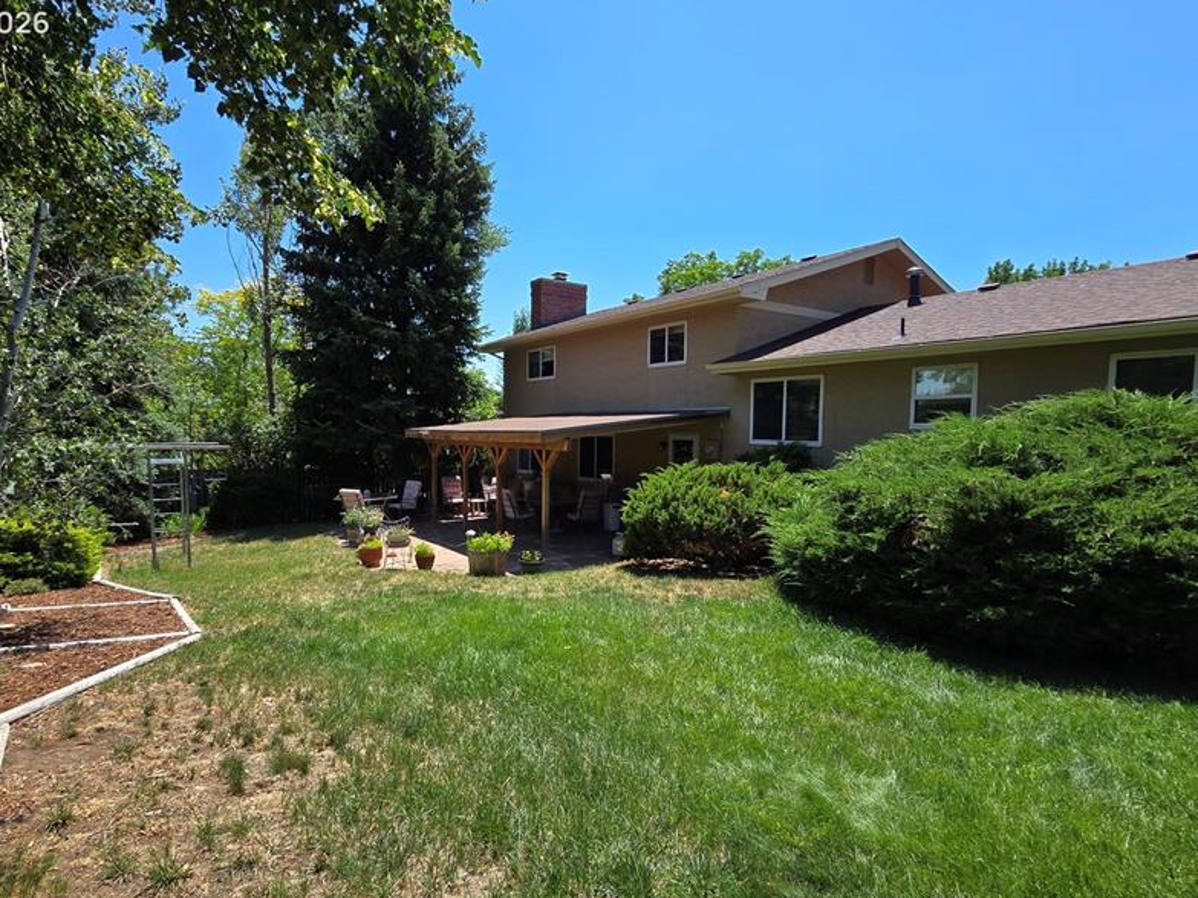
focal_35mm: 17
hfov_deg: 90.7
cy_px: 486
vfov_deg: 74.6
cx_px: 537
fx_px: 588
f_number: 2.2
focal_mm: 2.2
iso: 50
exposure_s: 1/1521
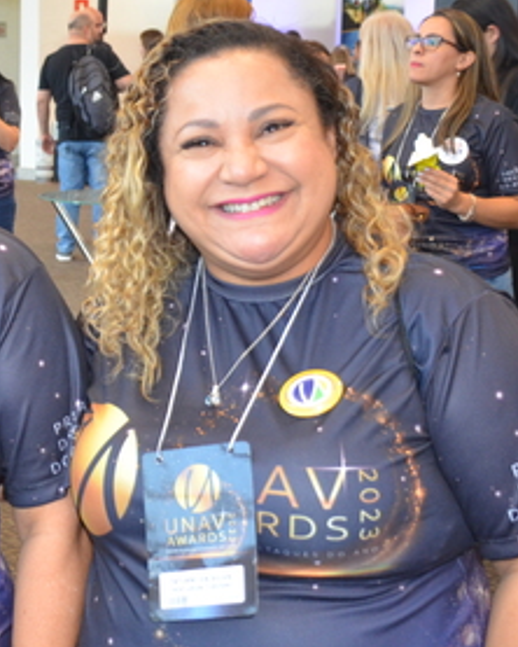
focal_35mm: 78
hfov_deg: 18.9
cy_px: 304
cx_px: -56
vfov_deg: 24.4
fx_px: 1493
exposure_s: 1/60
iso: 720
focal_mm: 22
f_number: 3.5
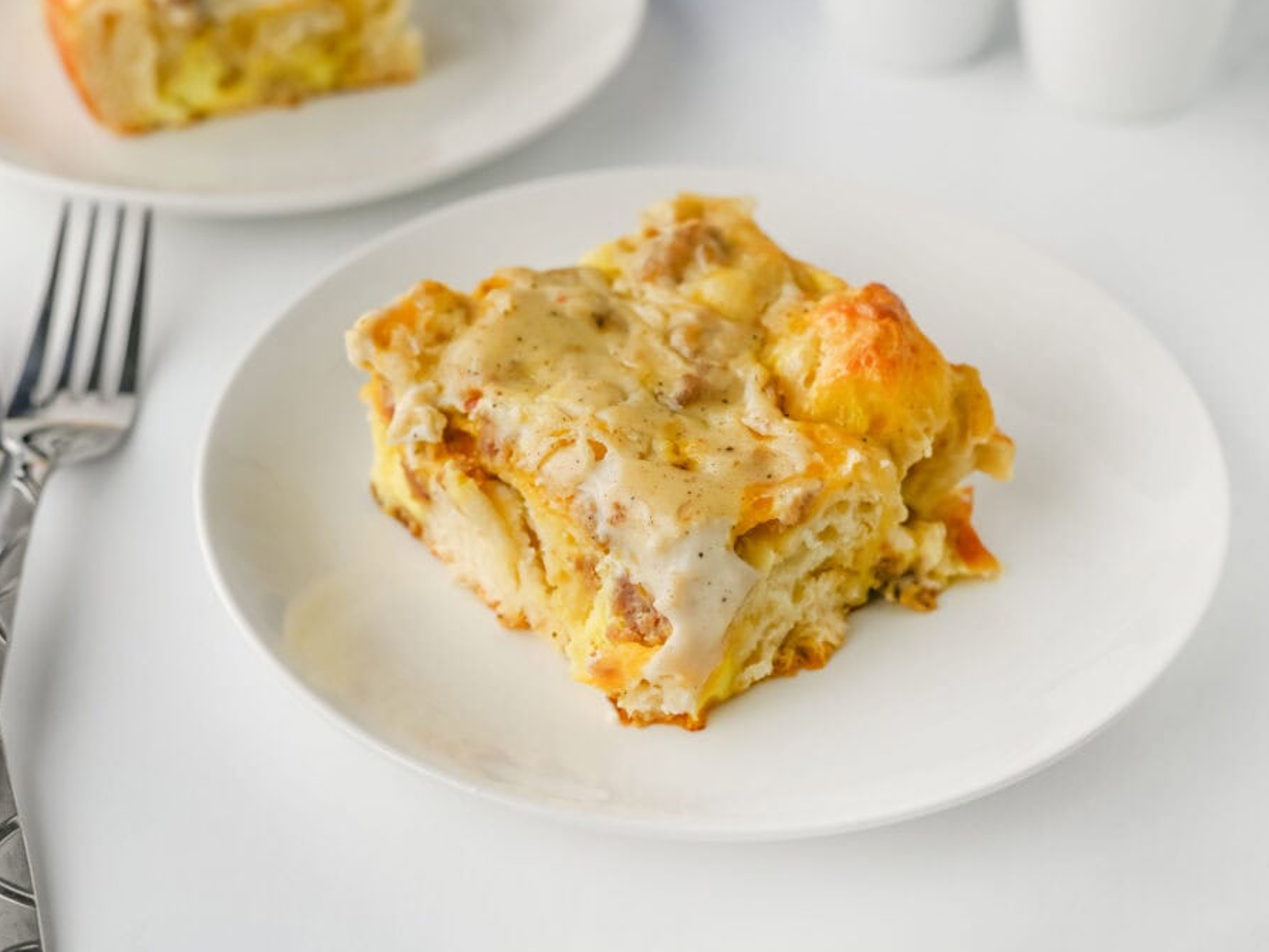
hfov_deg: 34.9
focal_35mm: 55
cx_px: 642
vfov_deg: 26.6
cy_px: 477
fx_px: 2017
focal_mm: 50
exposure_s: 1/100
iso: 180
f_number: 5.6
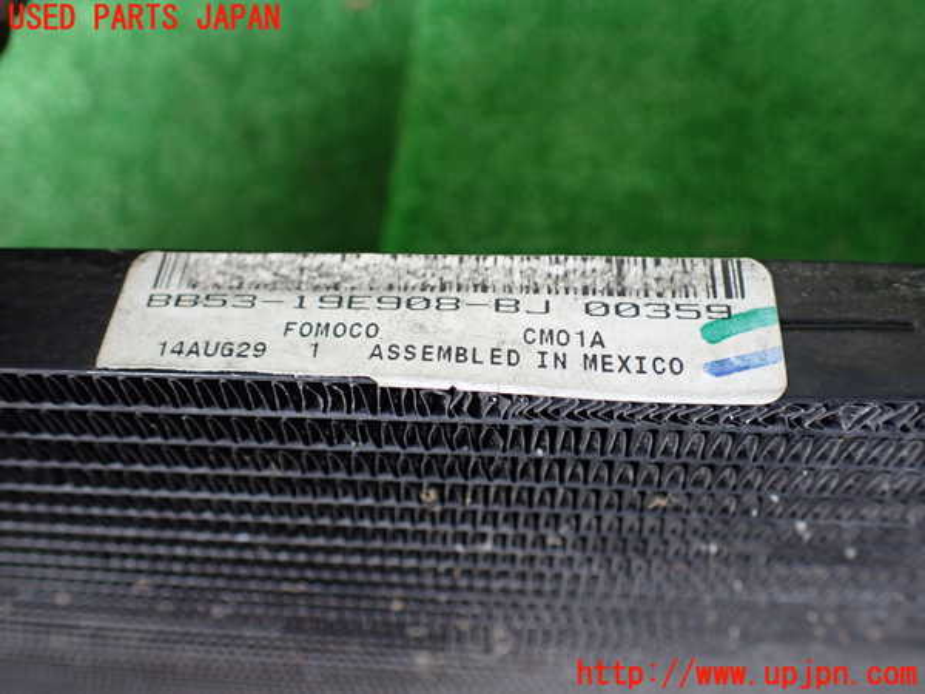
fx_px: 802
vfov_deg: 46.8
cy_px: 347
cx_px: 462
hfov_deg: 60.0
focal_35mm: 30
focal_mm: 5.4
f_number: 2.3
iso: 400
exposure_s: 1/125
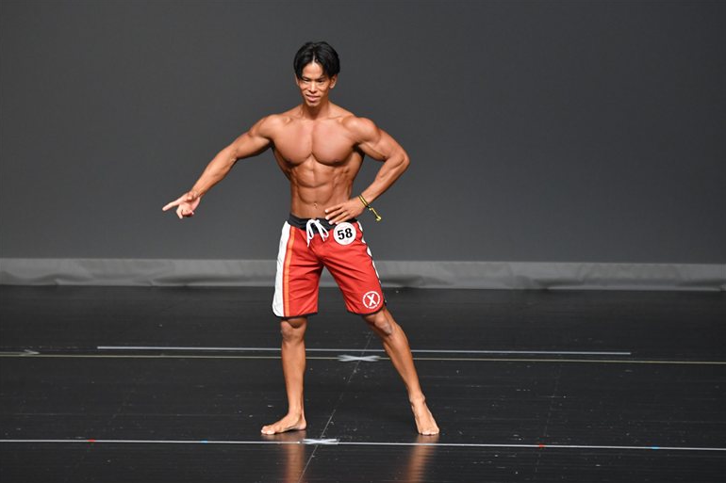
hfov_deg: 6.5
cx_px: 362
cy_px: 242
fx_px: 6391
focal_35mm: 317
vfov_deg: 4.3
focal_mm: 210
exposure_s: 1/400
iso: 2500
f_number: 5.6
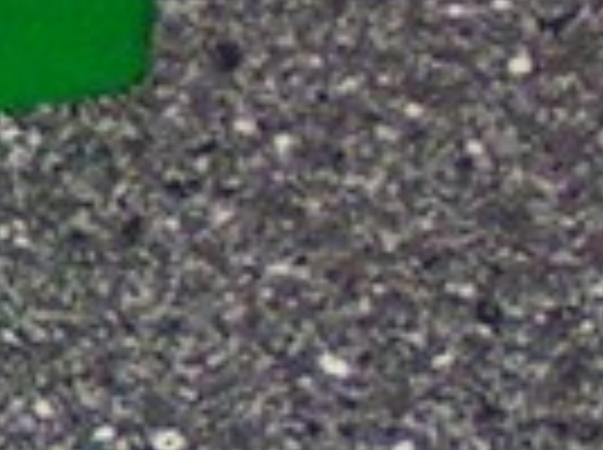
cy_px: -626
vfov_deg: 6.6
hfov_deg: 8.6
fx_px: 3739
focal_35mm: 215
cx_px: -738
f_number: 2.8
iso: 200
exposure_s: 1/50
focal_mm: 6.9
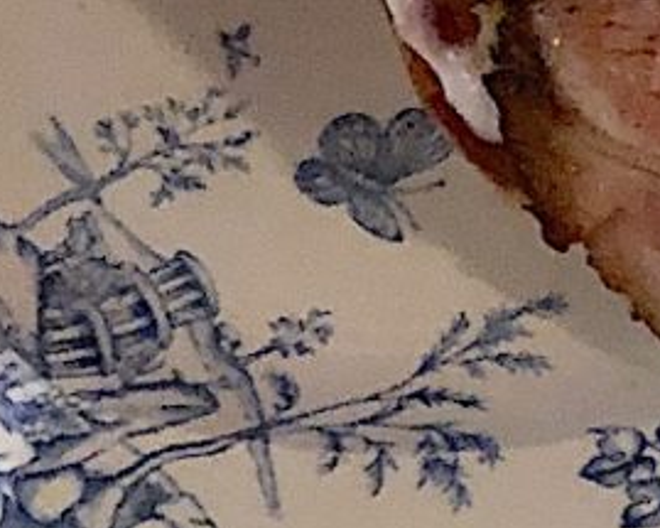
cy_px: 702
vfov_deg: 7.8
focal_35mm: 195
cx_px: 1435
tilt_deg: -72.9
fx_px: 3808
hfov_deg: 9.1
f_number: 1.8
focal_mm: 4
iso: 125
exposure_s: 1/4
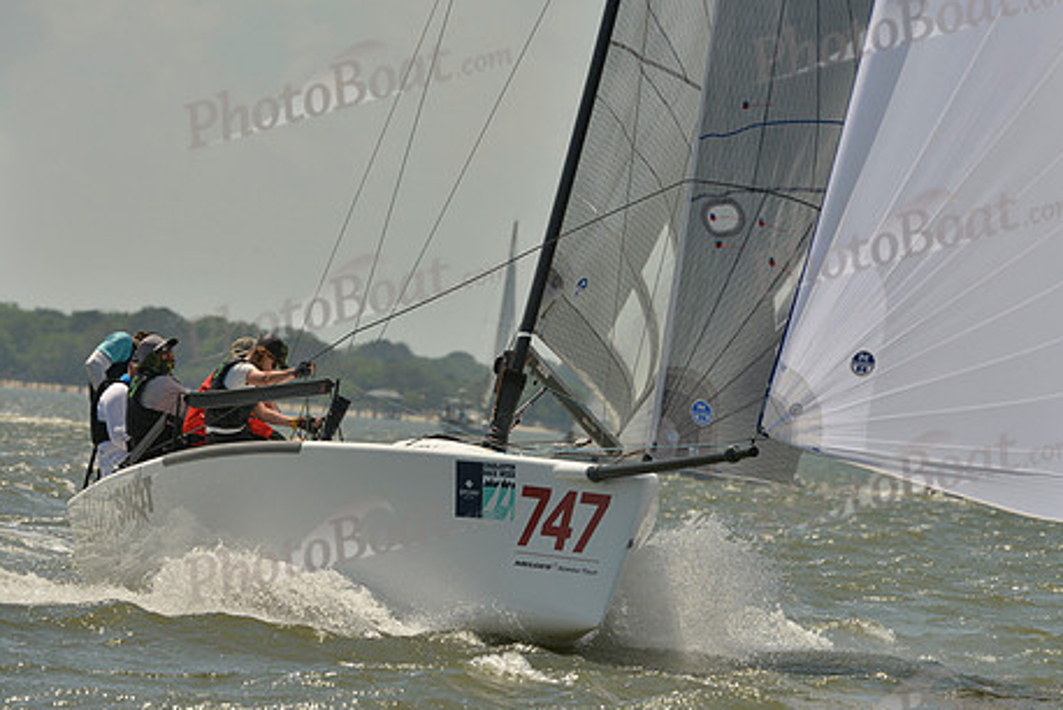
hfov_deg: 5.4
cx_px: 634
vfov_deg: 3.6
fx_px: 11227
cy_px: 391
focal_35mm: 380
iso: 280
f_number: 9
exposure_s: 1/1600
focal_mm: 300
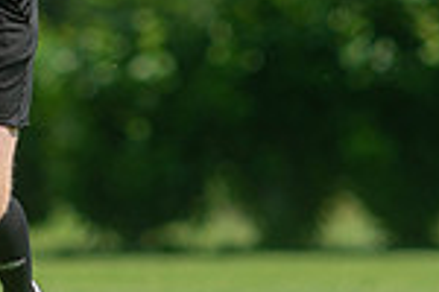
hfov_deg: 1.1
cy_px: -75
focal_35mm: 1795
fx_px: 21887
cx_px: -269
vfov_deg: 0.8
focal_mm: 420
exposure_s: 1/1250
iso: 320
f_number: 4
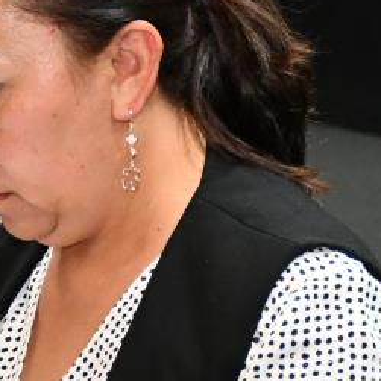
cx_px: 150
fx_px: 5741
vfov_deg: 3.8
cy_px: 314
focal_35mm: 461
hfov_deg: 3.8
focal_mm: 56
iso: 2200
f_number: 4.8
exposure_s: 1/60
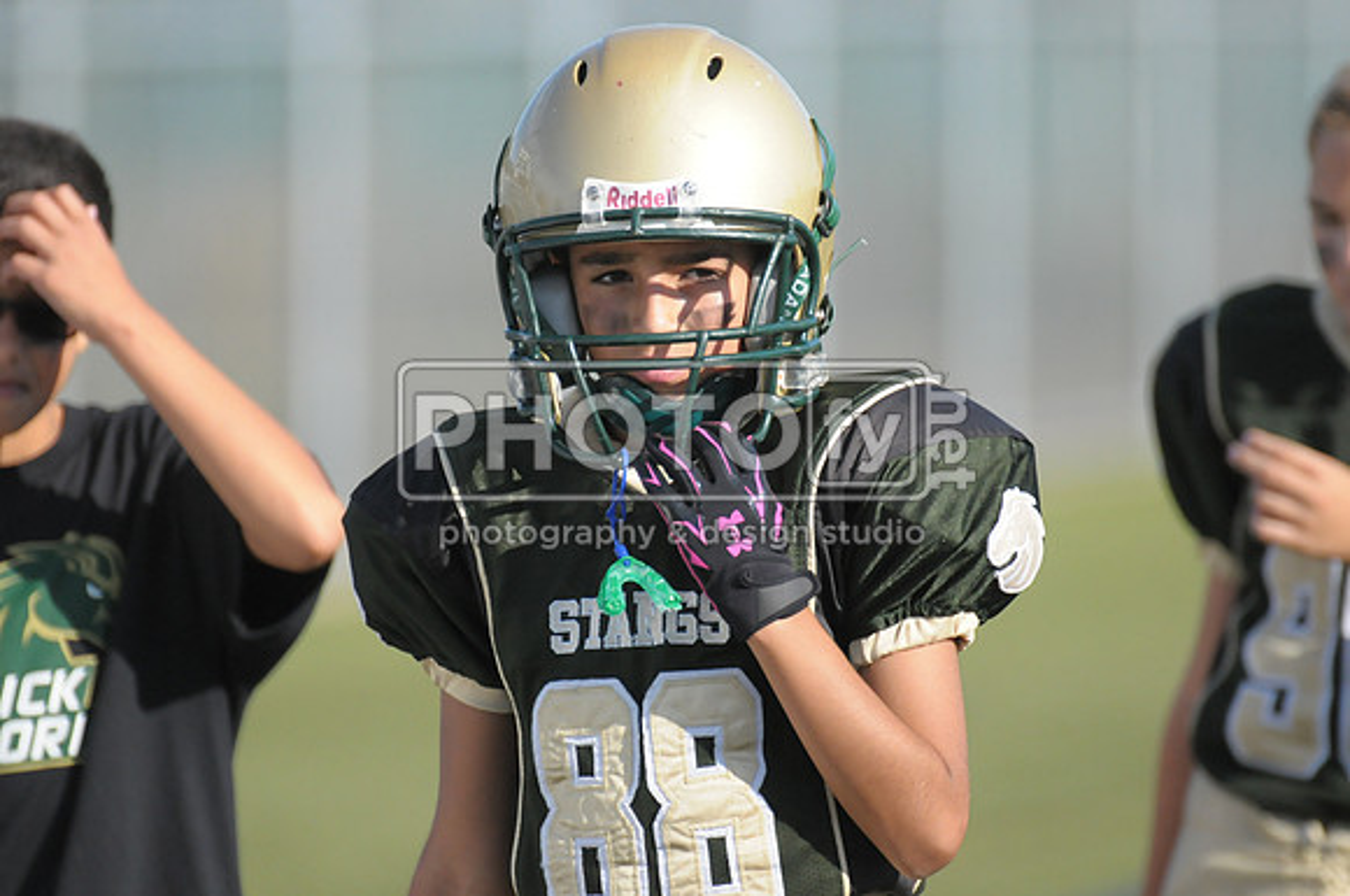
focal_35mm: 600
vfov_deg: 2.3
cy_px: 448
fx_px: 22468
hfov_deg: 3.4
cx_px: 675
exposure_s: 1/6400
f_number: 4
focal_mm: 400
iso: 1600
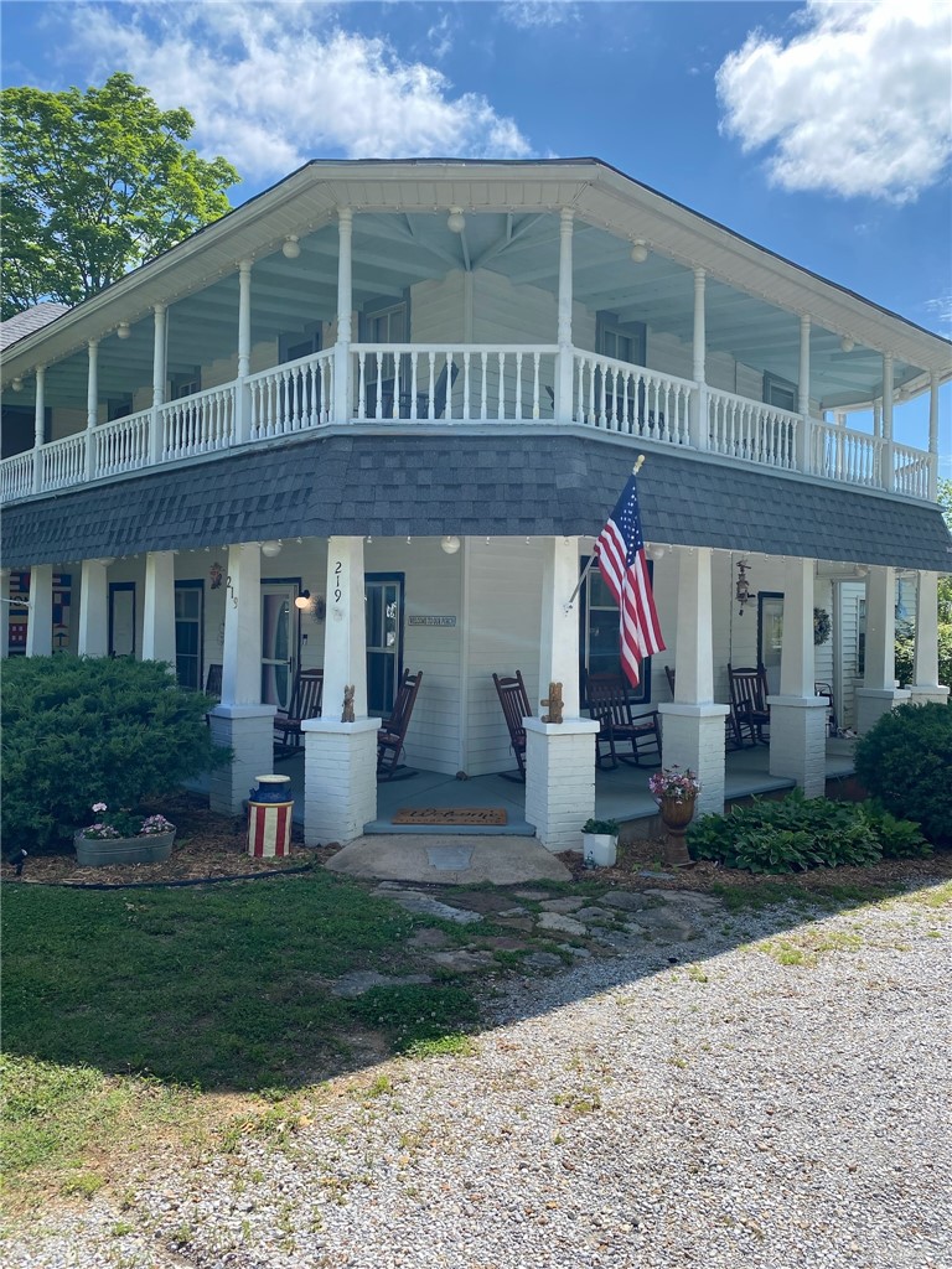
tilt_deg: -0.3
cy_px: 634
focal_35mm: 26
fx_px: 953
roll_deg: -0.4
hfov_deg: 53.1
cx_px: 476
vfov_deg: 67.3
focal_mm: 4.25
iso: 32
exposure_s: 1/1866
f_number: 1.8
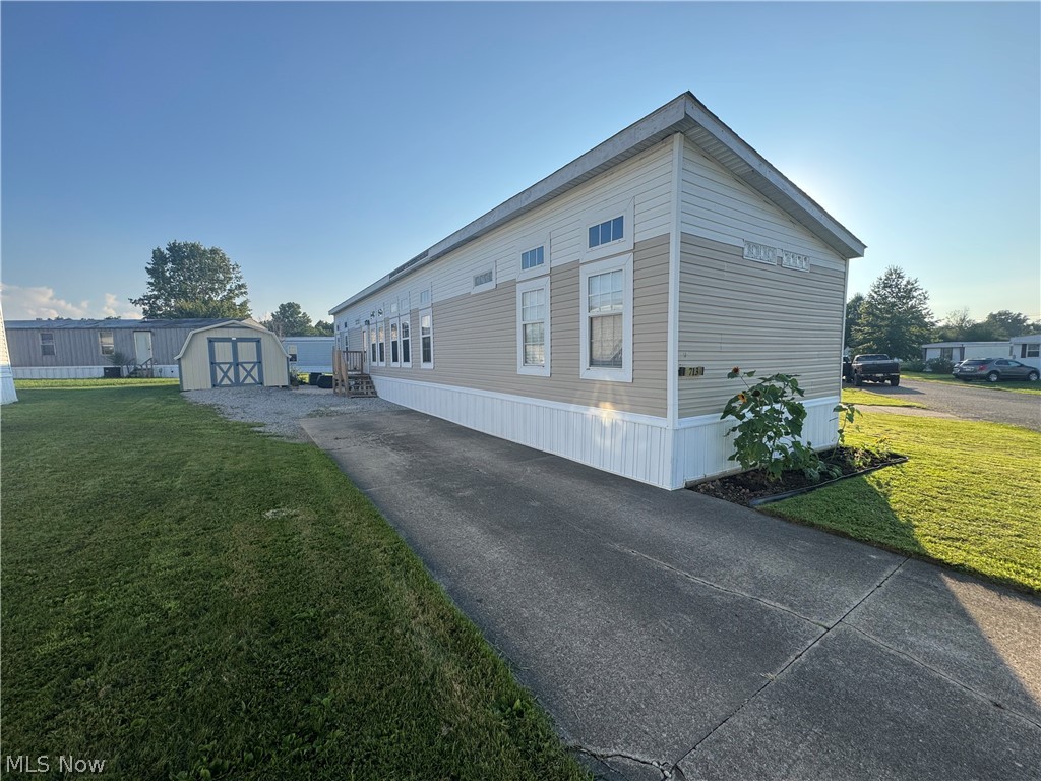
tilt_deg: -4.8
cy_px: 390
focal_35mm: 14
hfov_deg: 102.1
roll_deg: +1.0
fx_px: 421
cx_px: 520
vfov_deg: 85.7
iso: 50
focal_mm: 2.22
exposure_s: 1/821
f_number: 2.2
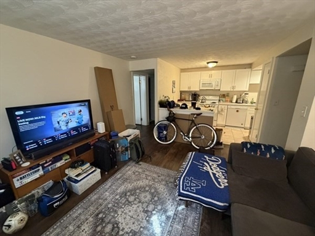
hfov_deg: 102.1
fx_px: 127
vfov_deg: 85.7
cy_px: 118
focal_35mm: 14
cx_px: 158
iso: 500
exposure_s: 1/47
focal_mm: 2.22
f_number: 2.2
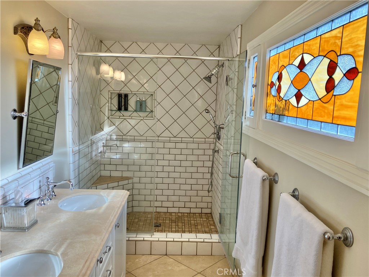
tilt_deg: -6.2
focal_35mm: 28
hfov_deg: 63.4
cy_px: 138
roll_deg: -1.8
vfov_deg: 49.7
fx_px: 298
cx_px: 184
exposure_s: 1/149
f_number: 1.8
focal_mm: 3.99
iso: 32
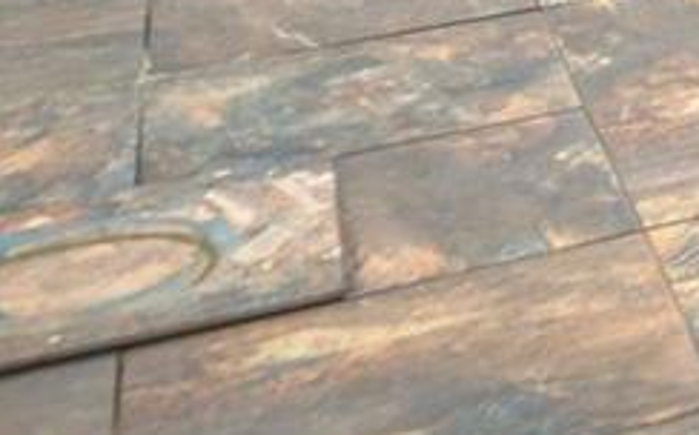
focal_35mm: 107
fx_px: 2036
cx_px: 1785
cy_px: -521
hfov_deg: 13.2
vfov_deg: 10.8
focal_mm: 16
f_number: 2.8
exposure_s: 1/1000
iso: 100
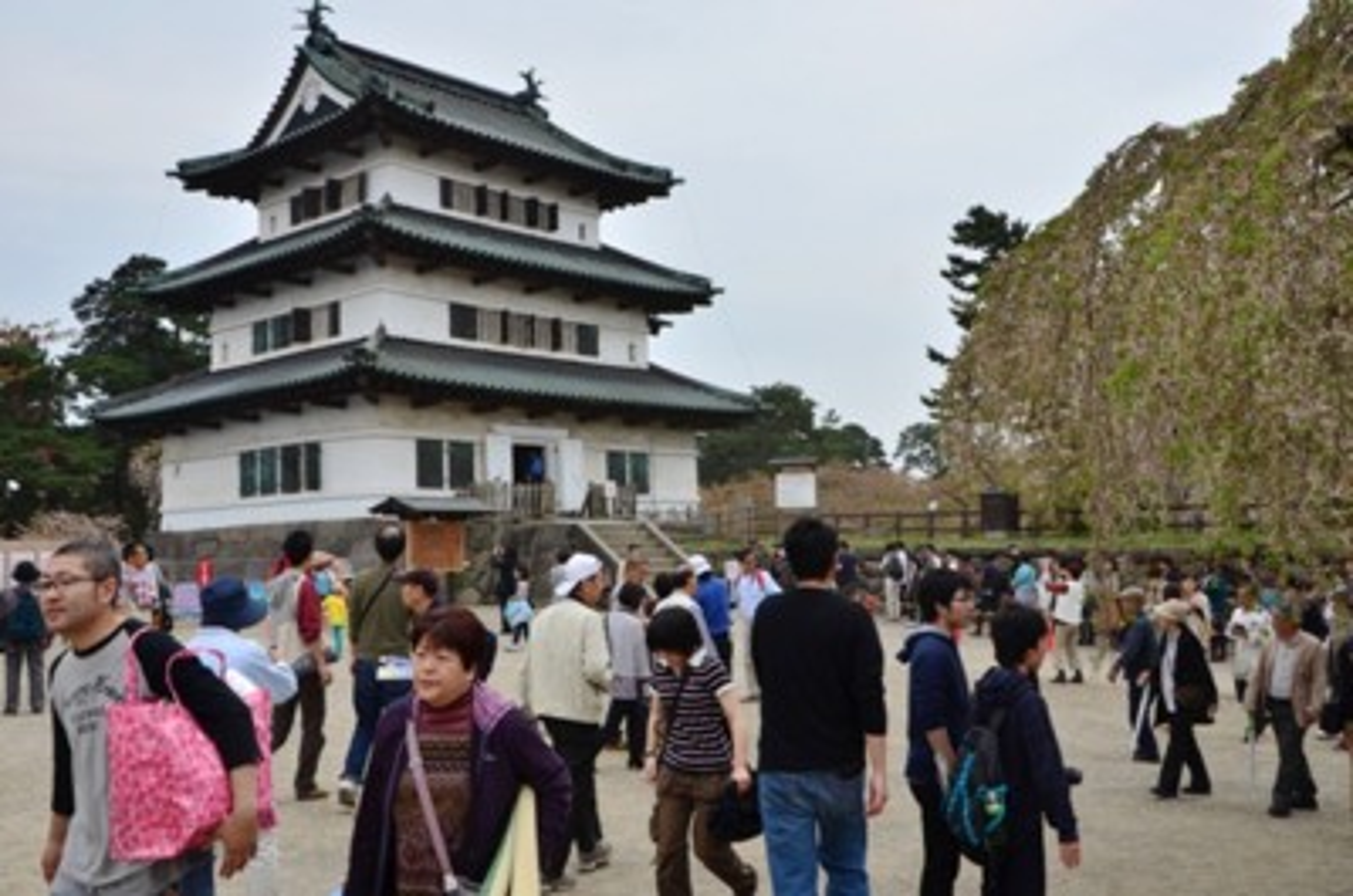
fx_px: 1238
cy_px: 448
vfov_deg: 39.8
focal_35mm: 33
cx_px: 676
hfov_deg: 57.3
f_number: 8
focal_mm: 22
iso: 140
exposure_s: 1/500
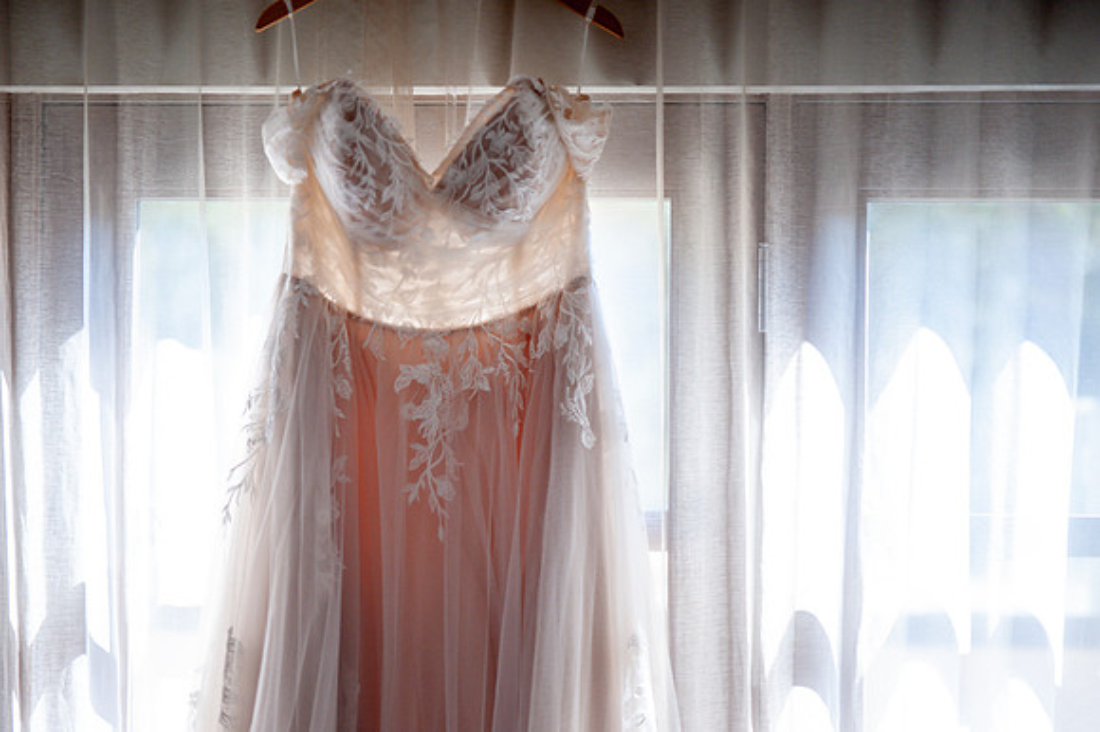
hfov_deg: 19.1
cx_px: 550
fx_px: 3268
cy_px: 366
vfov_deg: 12.8
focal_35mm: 107
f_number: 4.2
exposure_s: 1/500
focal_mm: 105
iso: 640
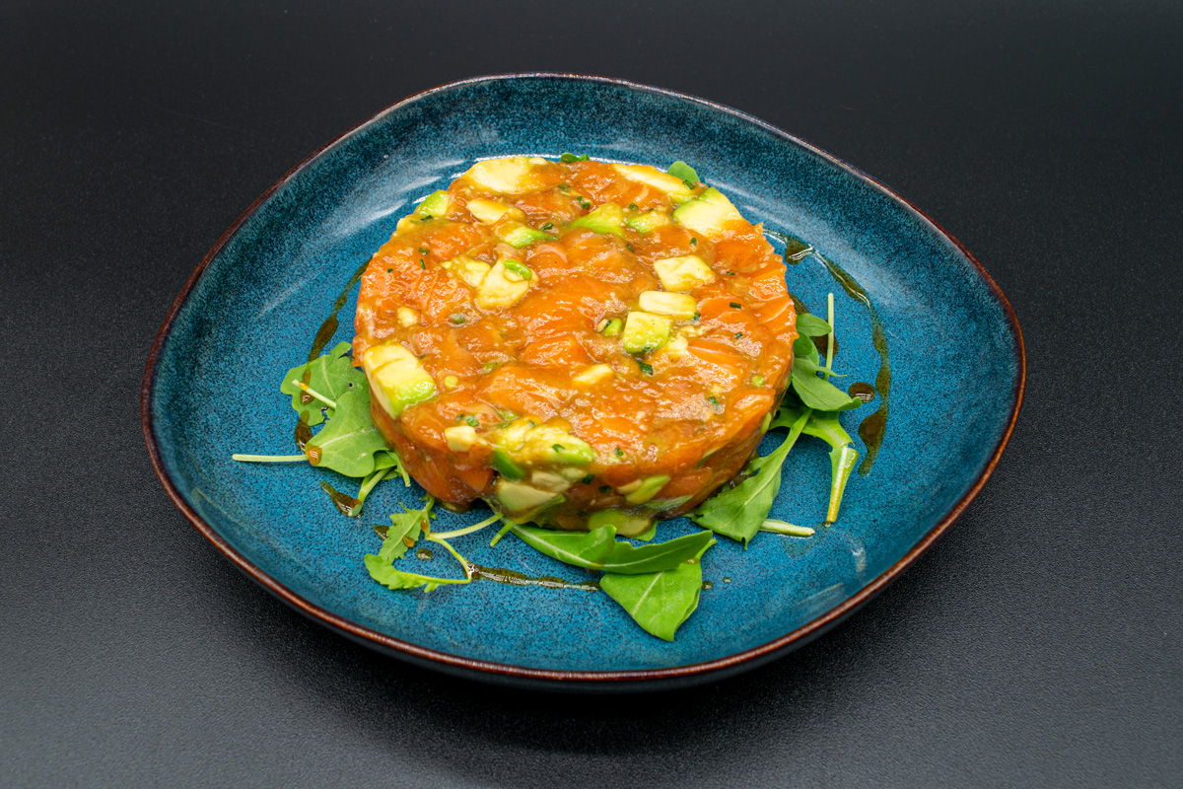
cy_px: 394
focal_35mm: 27
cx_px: 592
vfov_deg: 47.9
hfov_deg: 67.4
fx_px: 887
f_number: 8
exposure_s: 1/20
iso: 100
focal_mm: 18
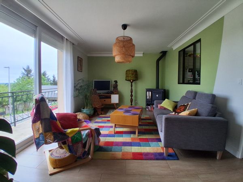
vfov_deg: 74.7
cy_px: 91
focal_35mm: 17
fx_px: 119
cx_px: 122
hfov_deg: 91.0
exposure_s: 1/100
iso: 125
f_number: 2.2
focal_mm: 1.4
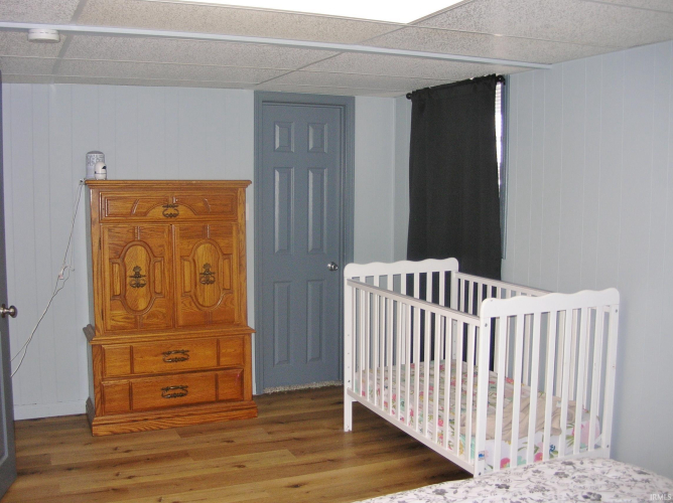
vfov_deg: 39.6
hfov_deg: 51.4
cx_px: 336
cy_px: 252
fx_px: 699
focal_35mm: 36
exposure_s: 1/60.1
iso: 53
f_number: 2.7
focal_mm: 6
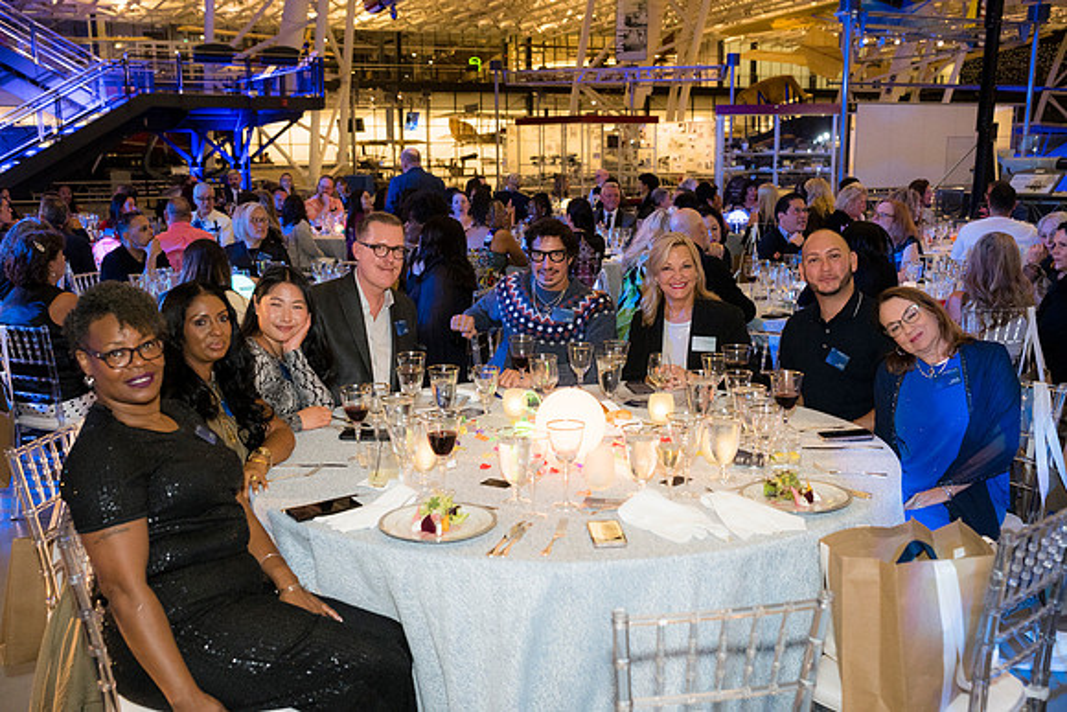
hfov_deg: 51.9
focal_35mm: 37
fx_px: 1097
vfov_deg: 36.0
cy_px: 356
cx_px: 534
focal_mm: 37
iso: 3200
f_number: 4
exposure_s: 1/125
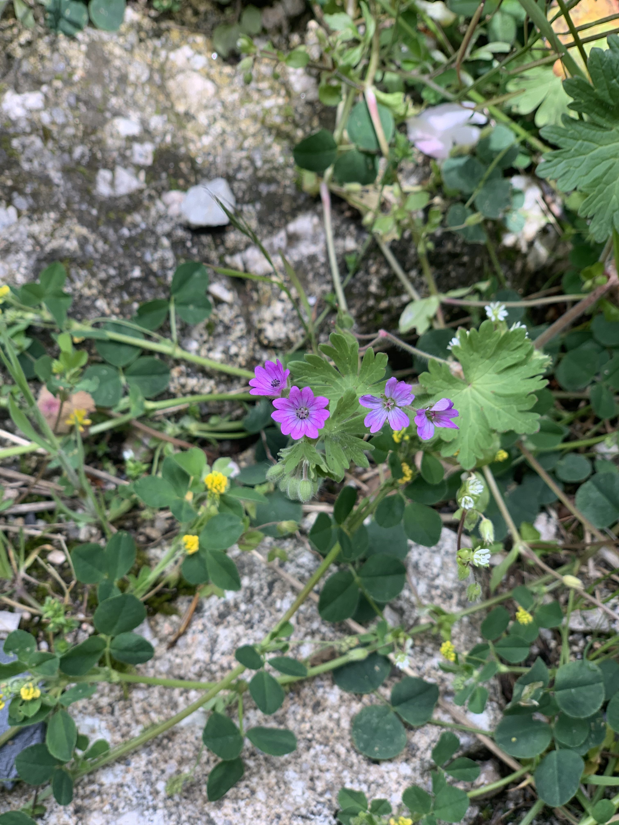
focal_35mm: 52
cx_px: 310
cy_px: 412
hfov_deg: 28.0
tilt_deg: -54.1
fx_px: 1240
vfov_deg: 36.8
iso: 20
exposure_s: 1/122
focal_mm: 6
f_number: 2.4
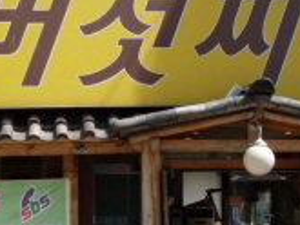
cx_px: 53
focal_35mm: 115
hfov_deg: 17.0
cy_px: 219
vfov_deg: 12.8
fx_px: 997
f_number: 2.8
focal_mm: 6.3
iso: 80
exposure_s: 1/350
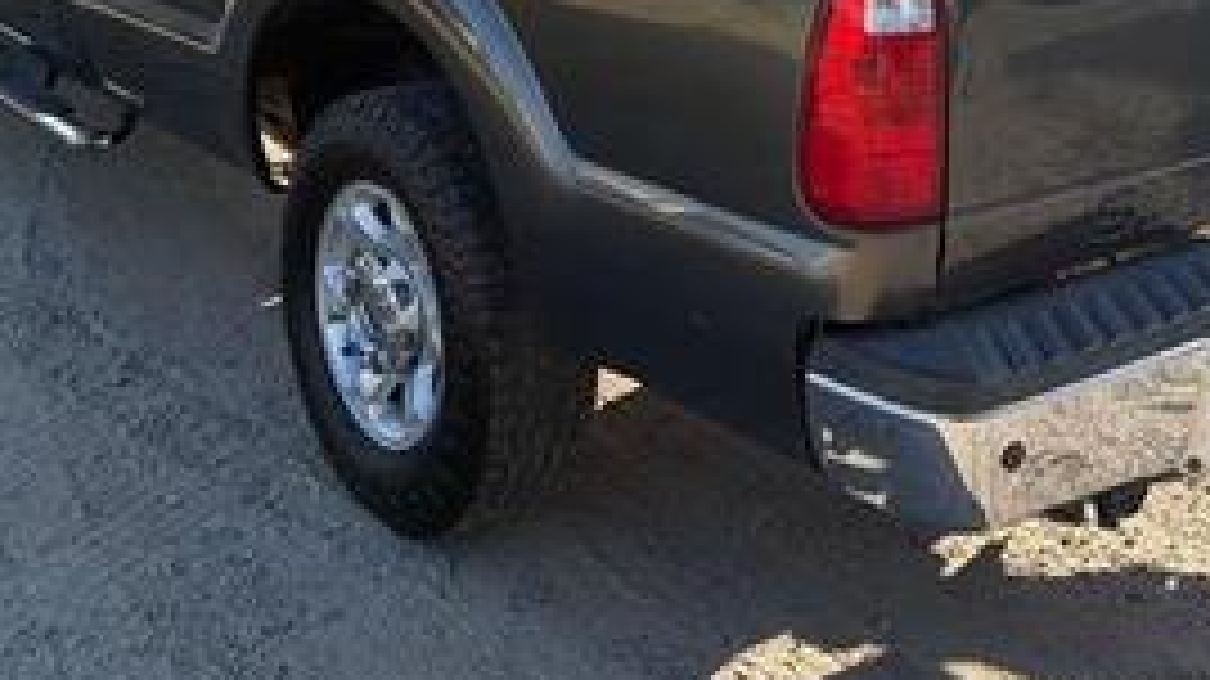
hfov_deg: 42.1
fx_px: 1571
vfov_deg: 22.7
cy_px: -99
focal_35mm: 49
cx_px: 594
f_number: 1.78
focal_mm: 6.76
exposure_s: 1/2907
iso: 100
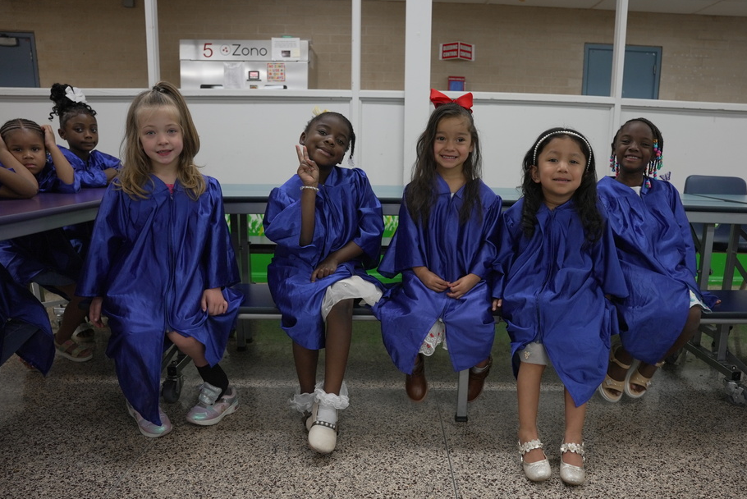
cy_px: 278
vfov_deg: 47.9
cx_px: 407
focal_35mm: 27
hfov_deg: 67.2
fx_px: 561
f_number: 4
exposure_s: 1/100
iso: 1600
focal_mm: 24
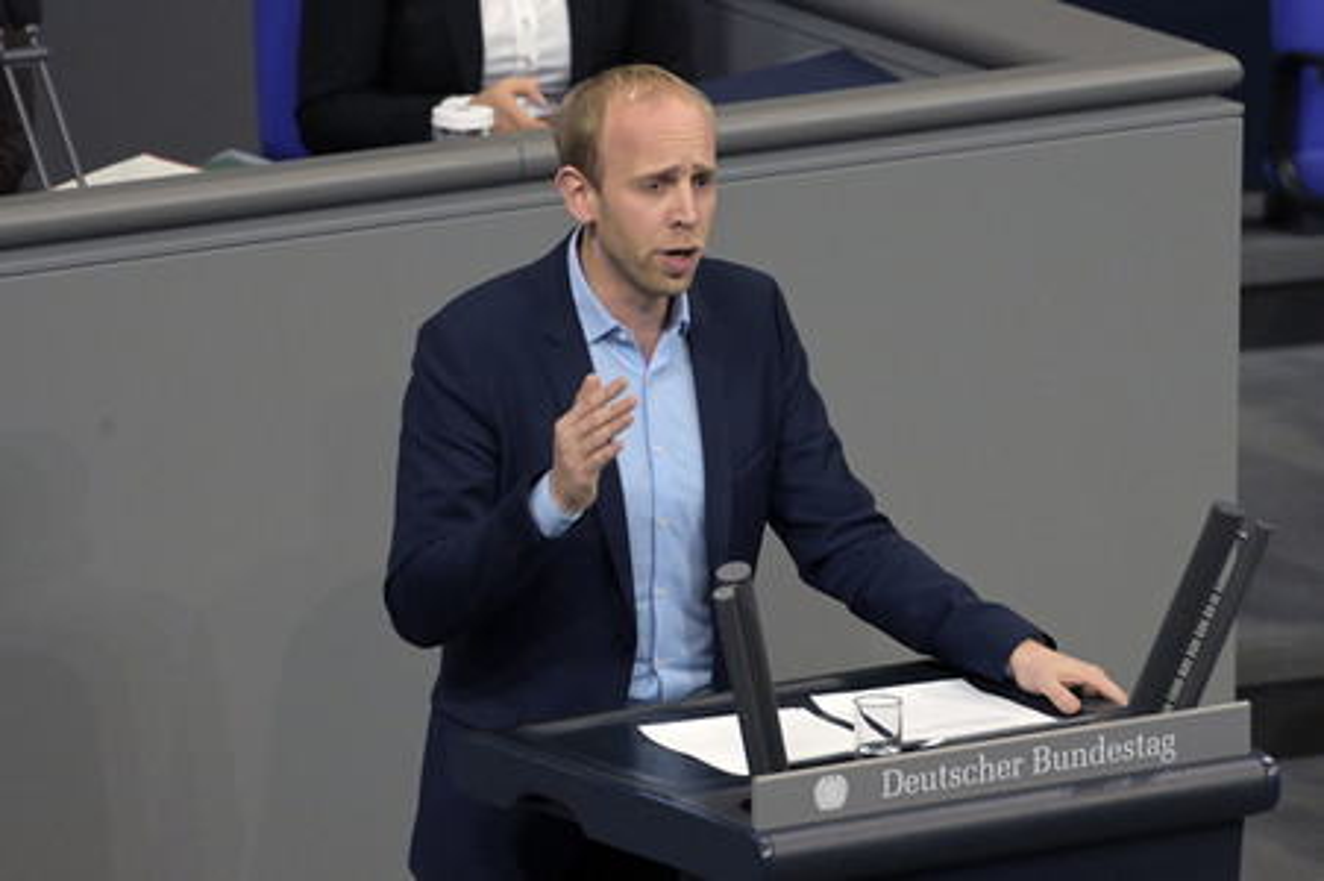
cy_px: 440
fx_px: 11760
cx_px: 662
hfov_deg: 6.4
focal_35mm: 320
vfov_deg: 4.3
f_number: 5.6
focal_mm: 320
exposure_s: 1/320
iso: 10000
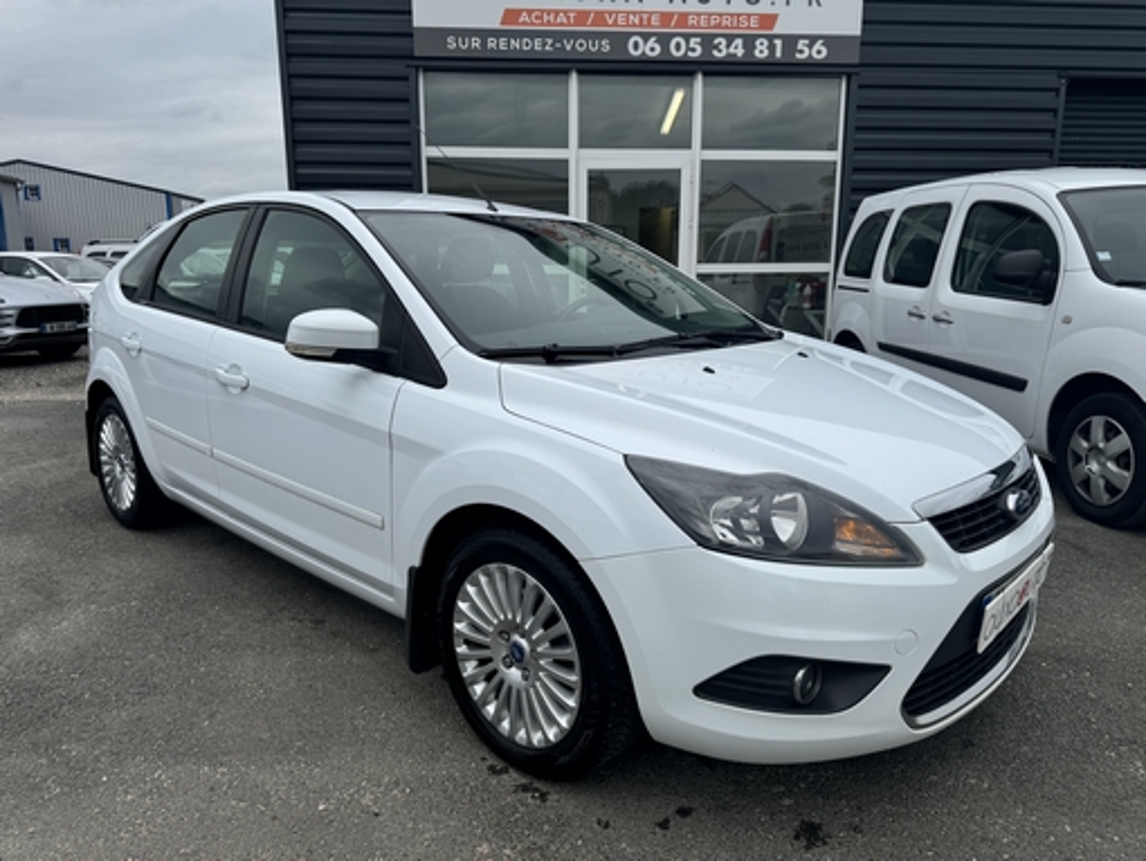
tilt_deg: -11.6
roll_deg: +0.3
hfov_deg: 71.6
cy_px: 430
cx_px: 573
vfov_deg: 56.9
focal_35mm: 24
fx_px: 795
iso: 80
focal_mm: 6.76
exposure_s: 1/2506
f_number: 1.78
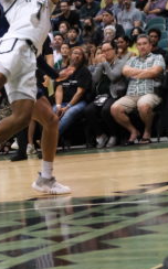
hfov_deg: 9.2
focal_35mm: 141
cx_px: 28
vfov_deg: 14.8
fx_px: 1035
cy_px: 74
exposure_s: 1/1000
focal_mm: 50
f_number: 2.8
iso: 6400
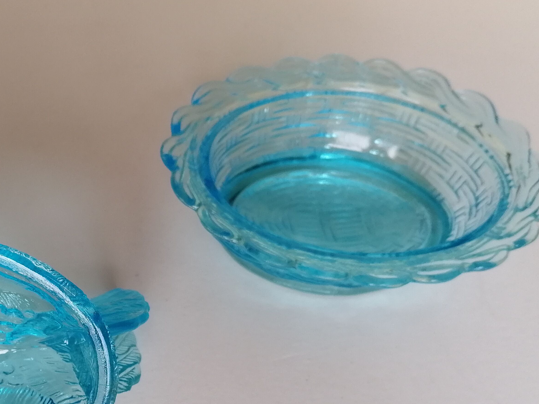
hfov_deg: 39.8
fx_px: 716
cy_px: 343
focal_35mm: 46
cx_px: 119
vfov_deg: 30.5
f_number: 1.8
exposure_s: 1/50
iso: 125
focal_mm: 4.75
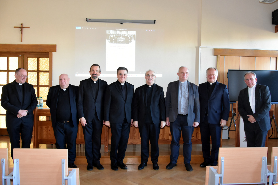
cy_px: 92
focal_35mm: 27
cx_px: 139
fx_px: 209
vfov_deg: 47.9
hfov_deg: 67.4
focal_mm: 18
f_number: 4
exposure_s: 1/60
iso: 2000
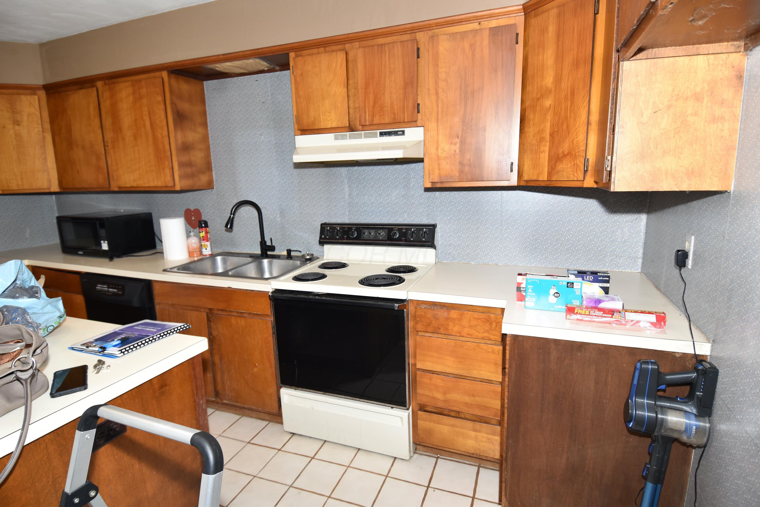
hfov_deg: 90.0
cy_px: 254
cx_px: 380
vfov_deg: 67.4
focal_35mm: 18
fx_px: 380
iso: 320
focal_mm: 12
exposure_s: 1/60
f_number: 5
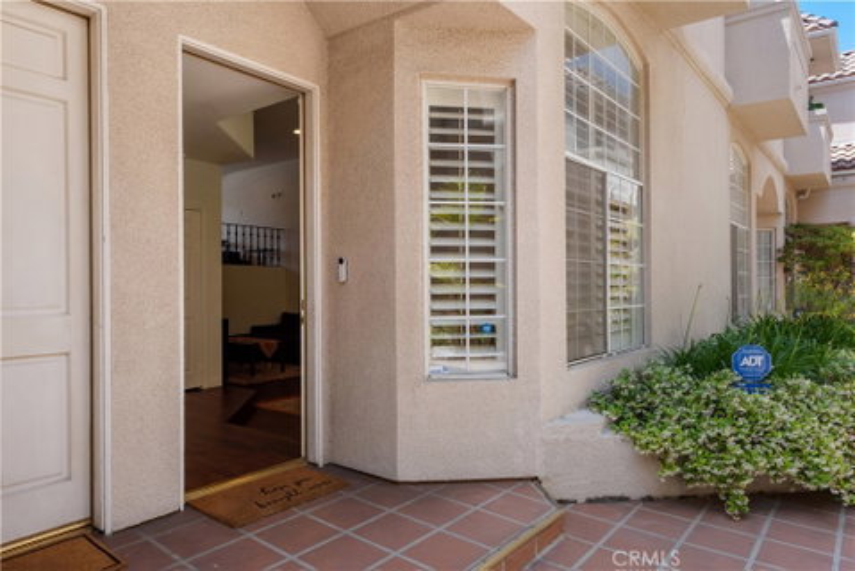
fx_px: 570
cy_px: 286
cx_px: 428
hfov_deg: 73.7
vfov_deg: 53.2
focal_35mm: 24
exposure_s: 1/90
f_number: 11
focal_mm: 24
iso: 400
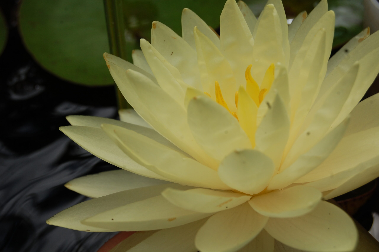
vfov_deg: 16.5
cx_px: 190
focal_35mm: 82
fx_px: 868
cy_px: 126
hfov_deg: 24.6
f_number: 10
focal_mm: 55
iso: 200
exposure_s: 1/400
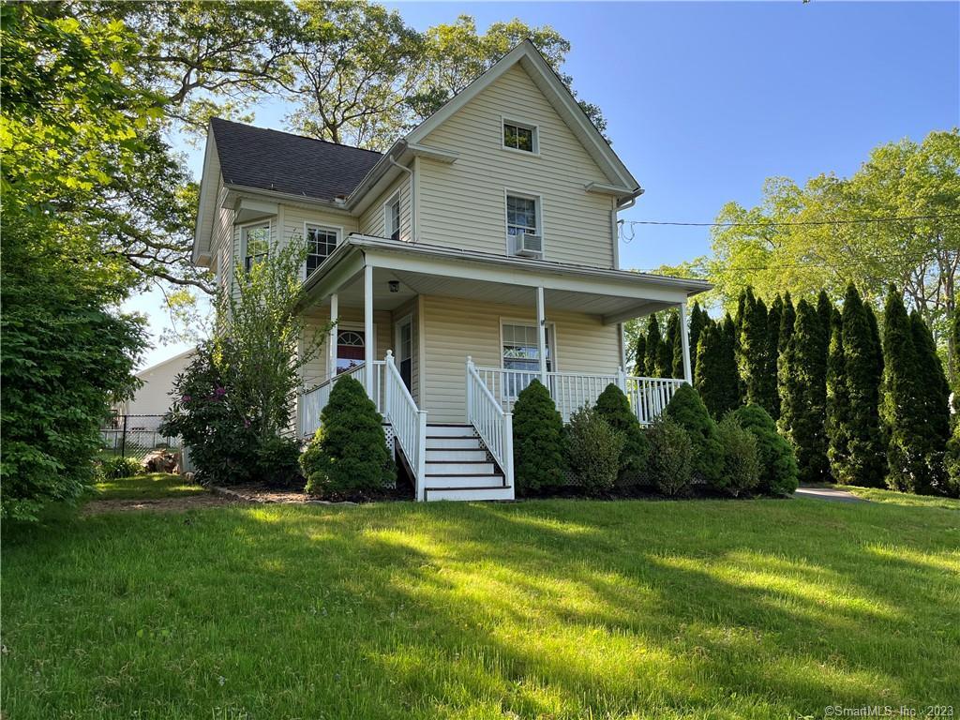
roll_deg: +1.5
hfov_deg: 67.3
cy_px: 360
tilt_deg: +10.5
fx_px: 721
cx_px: 480
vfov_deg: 53.1
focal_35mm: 26
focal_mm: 5.1
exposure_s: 1/586
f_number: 1.6
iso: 50
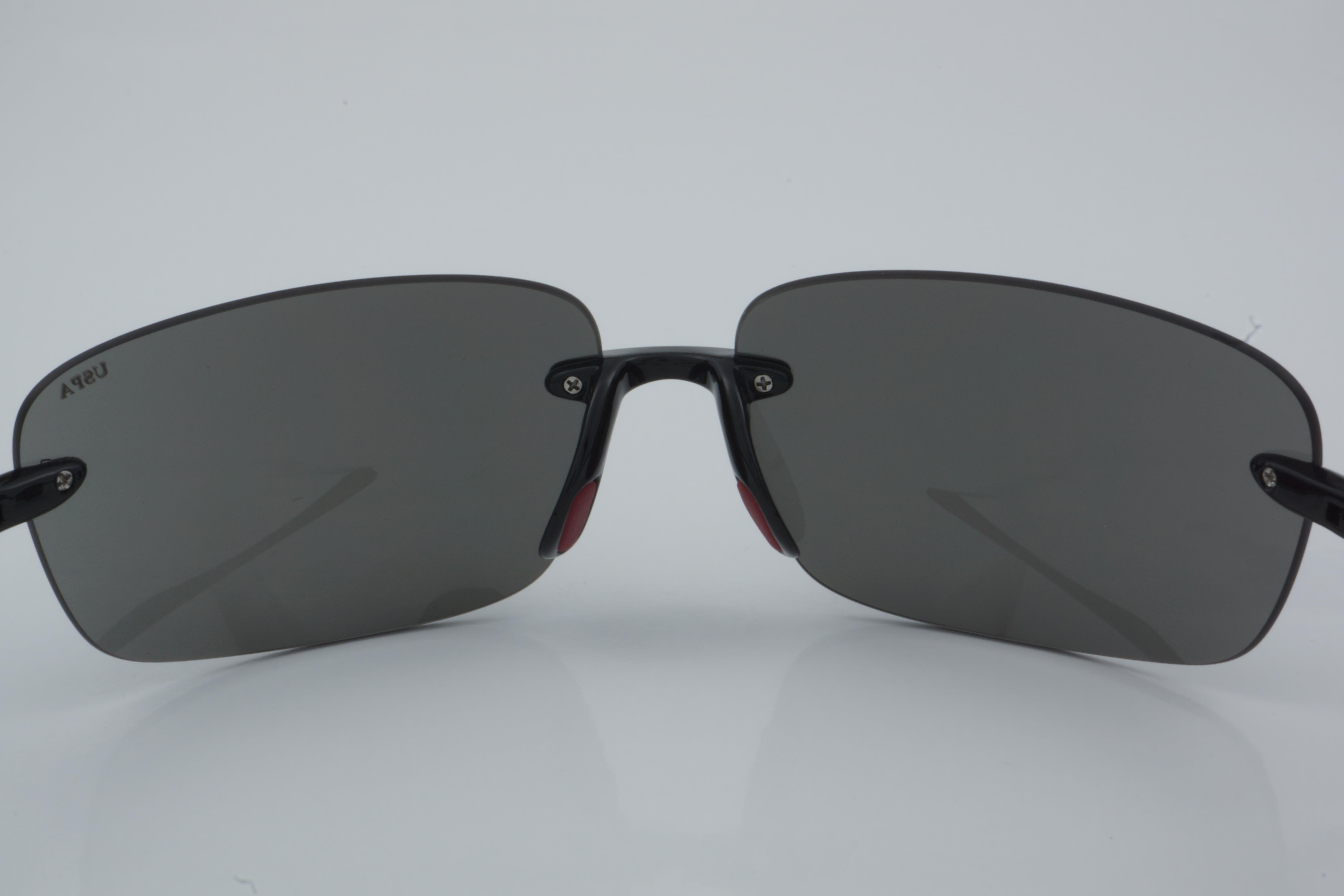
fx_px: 2240
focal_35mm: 60
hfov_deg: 33.4
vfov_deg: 22.6
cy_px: 448
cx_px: 672
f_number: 32
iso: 100
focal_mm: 40
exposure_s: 1/4
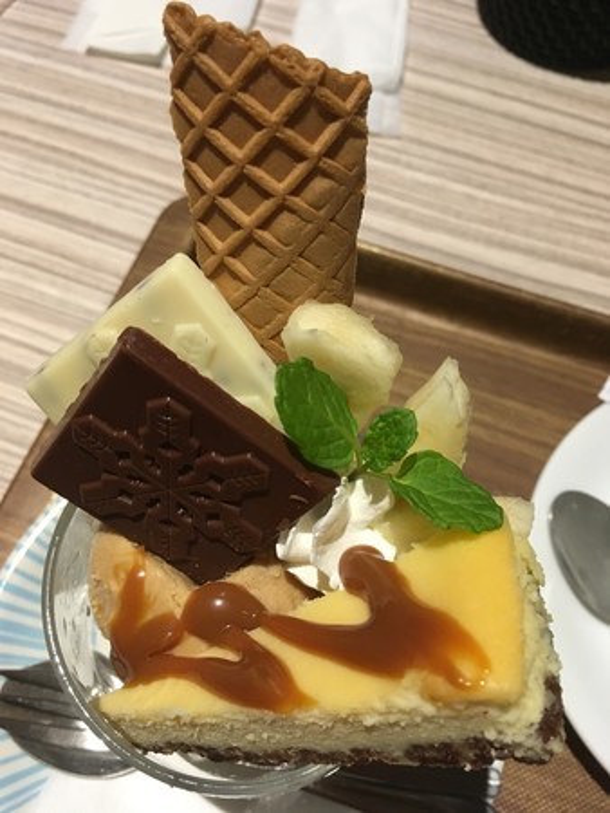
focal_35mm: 29
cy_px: 406
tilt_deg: -65.7
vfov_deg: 61.6
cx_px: 305
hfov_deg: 48.3
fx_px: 681
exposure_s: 1/30
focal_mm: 4.15
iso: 160
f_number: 2.2
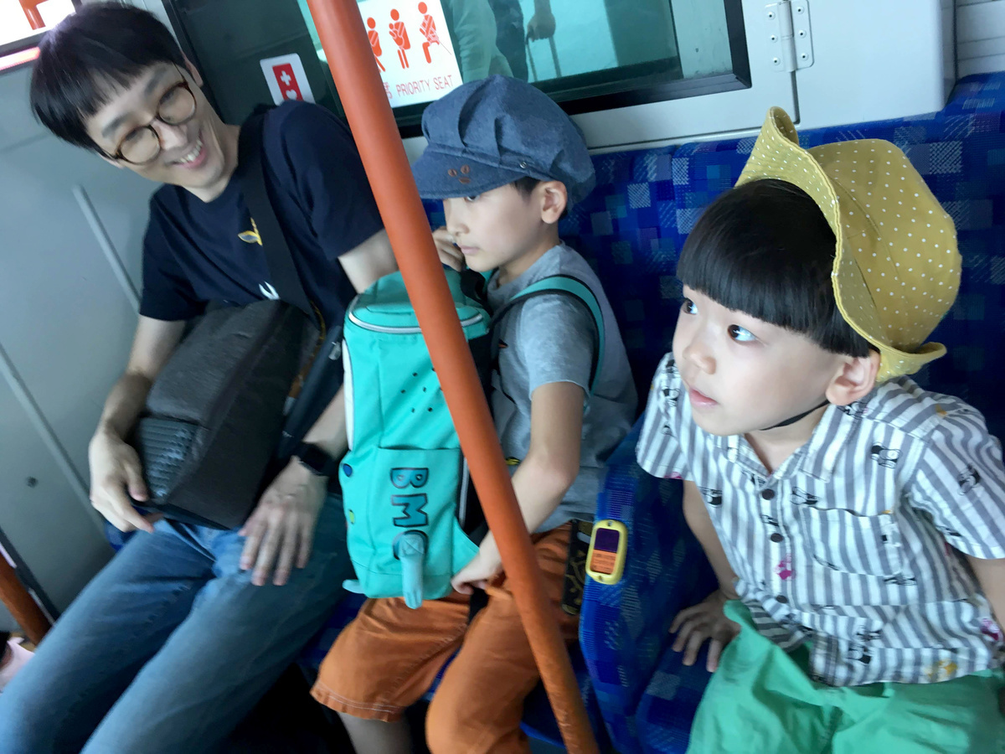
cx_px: 502
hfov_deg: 61.7
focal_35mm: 29
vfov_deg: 48.2
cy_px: 377
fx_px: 842
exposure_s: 1/30
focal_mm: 4.15
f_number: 2.2
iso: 50
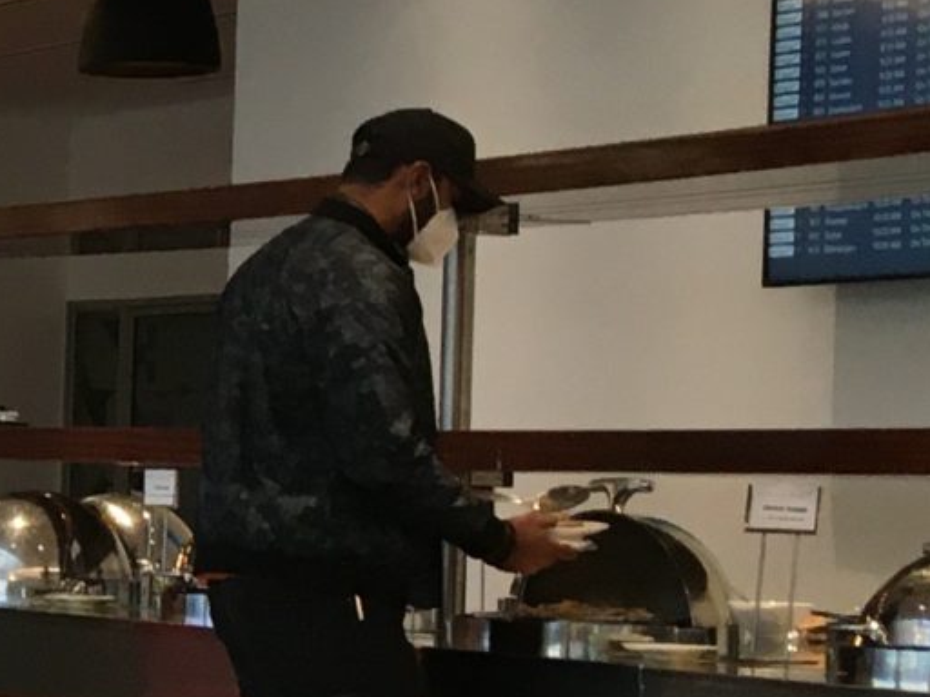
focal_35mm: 145
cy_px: 477
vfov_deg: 10.2
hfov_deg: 11.6
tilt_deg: +0.3
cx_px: -1155
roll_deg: -2.3
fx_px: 3896
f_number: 2.2
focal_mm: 4.15
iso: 32
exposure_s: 1/33
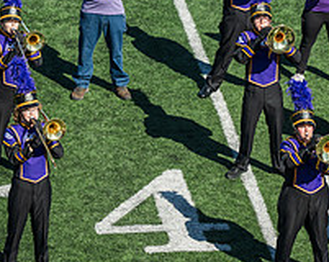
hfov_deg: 4.3
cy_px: 97
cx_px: 322
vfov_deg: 3.4
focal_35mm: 448
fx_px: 4354
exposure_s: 1/800
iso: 100
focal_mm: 165
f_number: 4
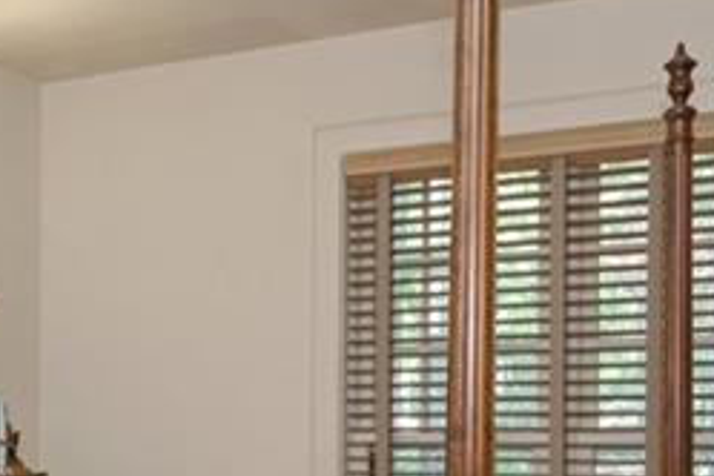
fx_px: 1388
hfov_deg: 26.1
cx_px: -112
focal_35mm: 70
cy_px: 492
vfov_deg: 18.9
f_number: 7.1
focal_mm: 17
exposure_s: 1/30
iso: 320
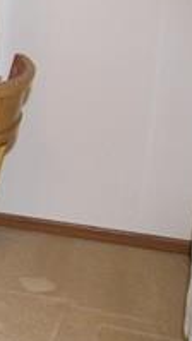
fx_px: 760
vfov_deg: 25.2
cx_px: -338
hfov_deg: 10.9
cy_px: 115
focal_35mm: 84
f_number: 2.8
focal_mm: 5
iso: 100
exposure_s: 1/30
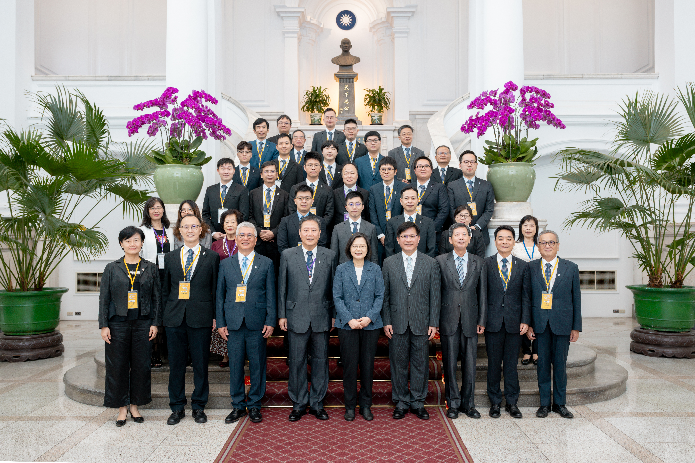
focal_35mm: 30
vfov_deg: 43.0
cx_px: 348
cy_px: 232
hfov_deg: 61.1
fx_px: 589
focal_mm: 30.5
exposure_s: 1/100
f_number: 5.6
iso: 1600
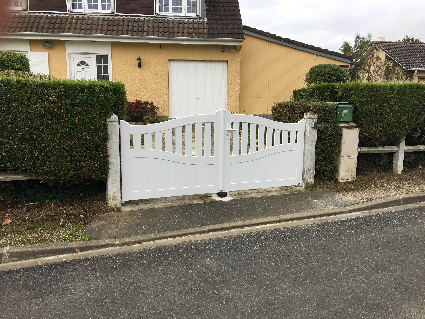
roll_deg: -1.6
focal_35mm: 29
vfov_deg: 48.2
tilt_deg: -9.0
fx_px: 356
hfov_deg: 61.7
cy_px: 160
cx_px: 212
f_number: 2.2
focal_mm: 4.15
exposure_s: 1/596
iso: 25
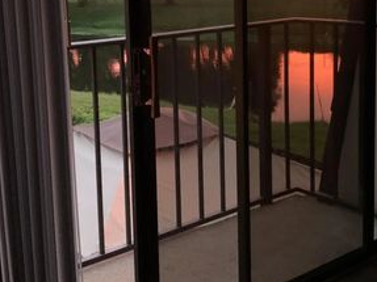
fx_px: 631
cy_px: 64
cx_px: 200
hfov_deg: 33.2
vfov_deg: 24.9
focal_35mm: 58
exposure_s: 1/15
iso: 800
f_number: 1.8
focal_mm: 4.25
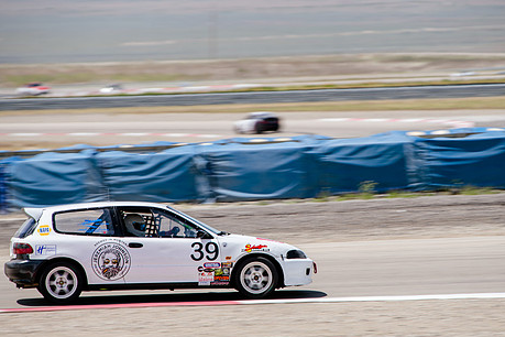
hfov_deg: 4.7
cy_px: 169
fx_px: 6200
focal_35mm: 442
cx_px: 265
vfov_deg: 3.1
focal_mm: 350
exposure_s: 1/200
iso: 31
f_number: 6.3
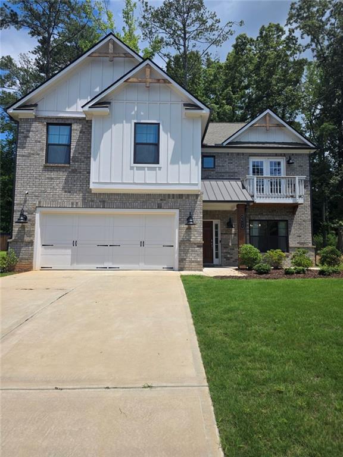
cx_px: 172
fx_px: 304
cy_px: 228
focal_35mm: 23
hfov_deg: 58.9
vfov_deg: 73.9
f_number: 1.7
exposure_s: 1/6809
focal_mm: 6.3
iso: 80
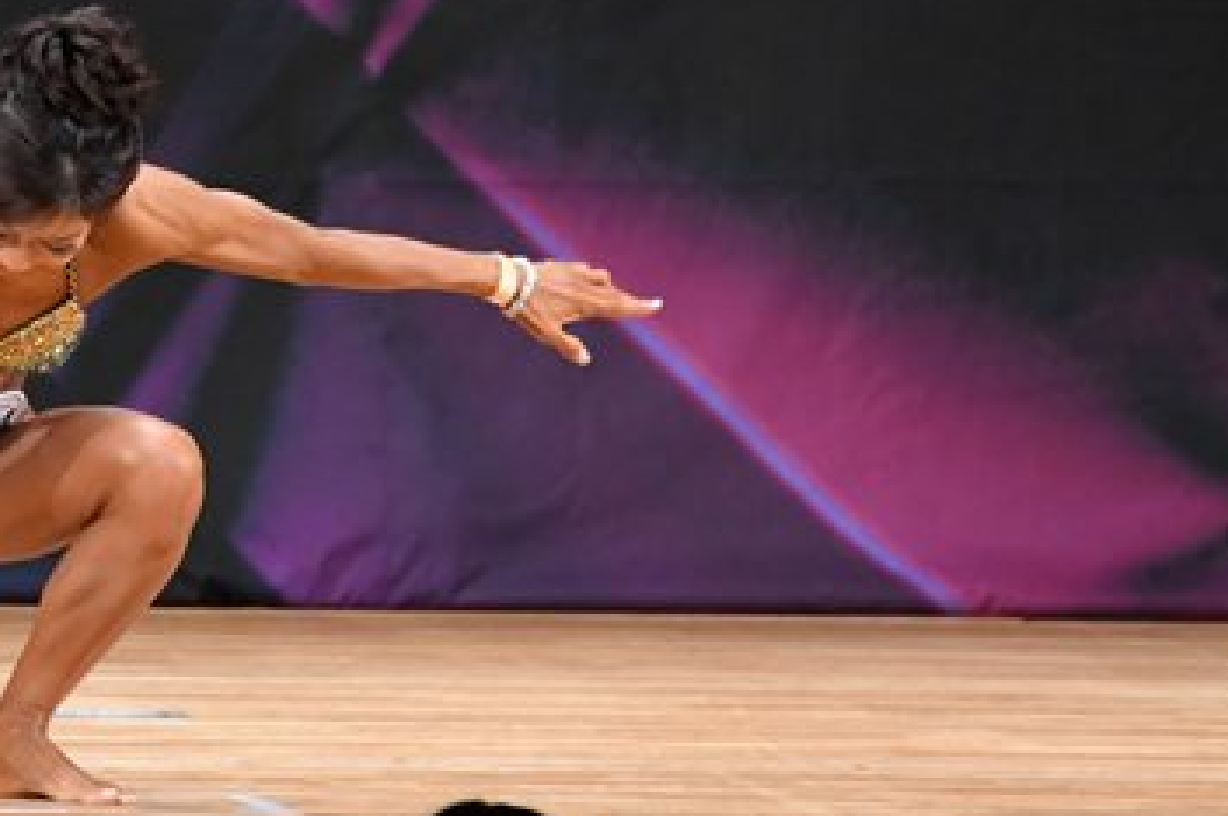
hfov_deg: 3.3
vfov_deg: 2.2
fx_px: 21401
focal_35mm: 628
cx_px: 9
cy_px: 94
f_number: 5.6
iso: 3200
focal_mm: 190
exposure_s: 1/400
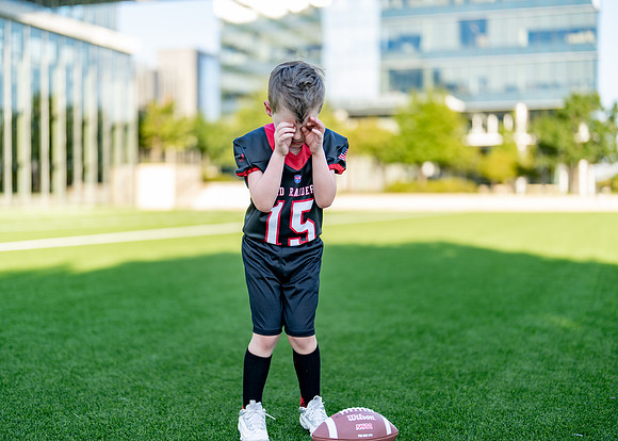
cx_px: 309
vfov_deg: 27.0
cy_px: 220
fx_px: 919
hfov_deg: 37.2
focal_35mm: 52
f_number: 1.2
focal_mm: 50
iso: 100
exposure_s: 1/1600
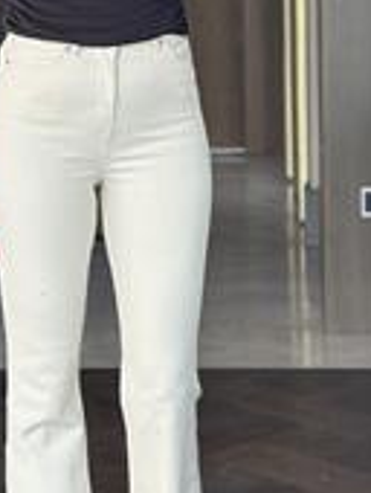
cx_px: 104
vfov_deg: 13.7
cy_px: 125
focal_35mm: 143
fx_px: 2038
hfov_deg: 10.4
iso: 125
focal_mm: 6.86
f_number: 1.78
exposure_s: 1/102
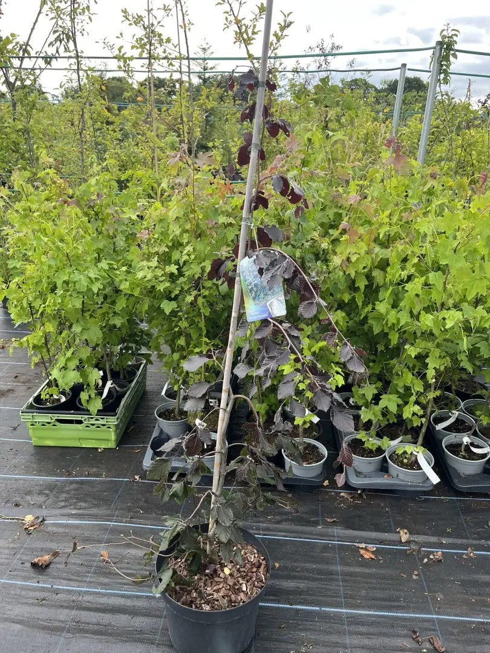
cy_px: 326
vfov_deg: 67.3
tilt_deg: -19.6
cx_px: 245
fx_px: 491
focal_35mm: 26
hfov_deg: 53.1
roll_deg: -2.6
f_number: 1.6
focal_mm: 5.1
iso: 50
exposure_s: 1/445
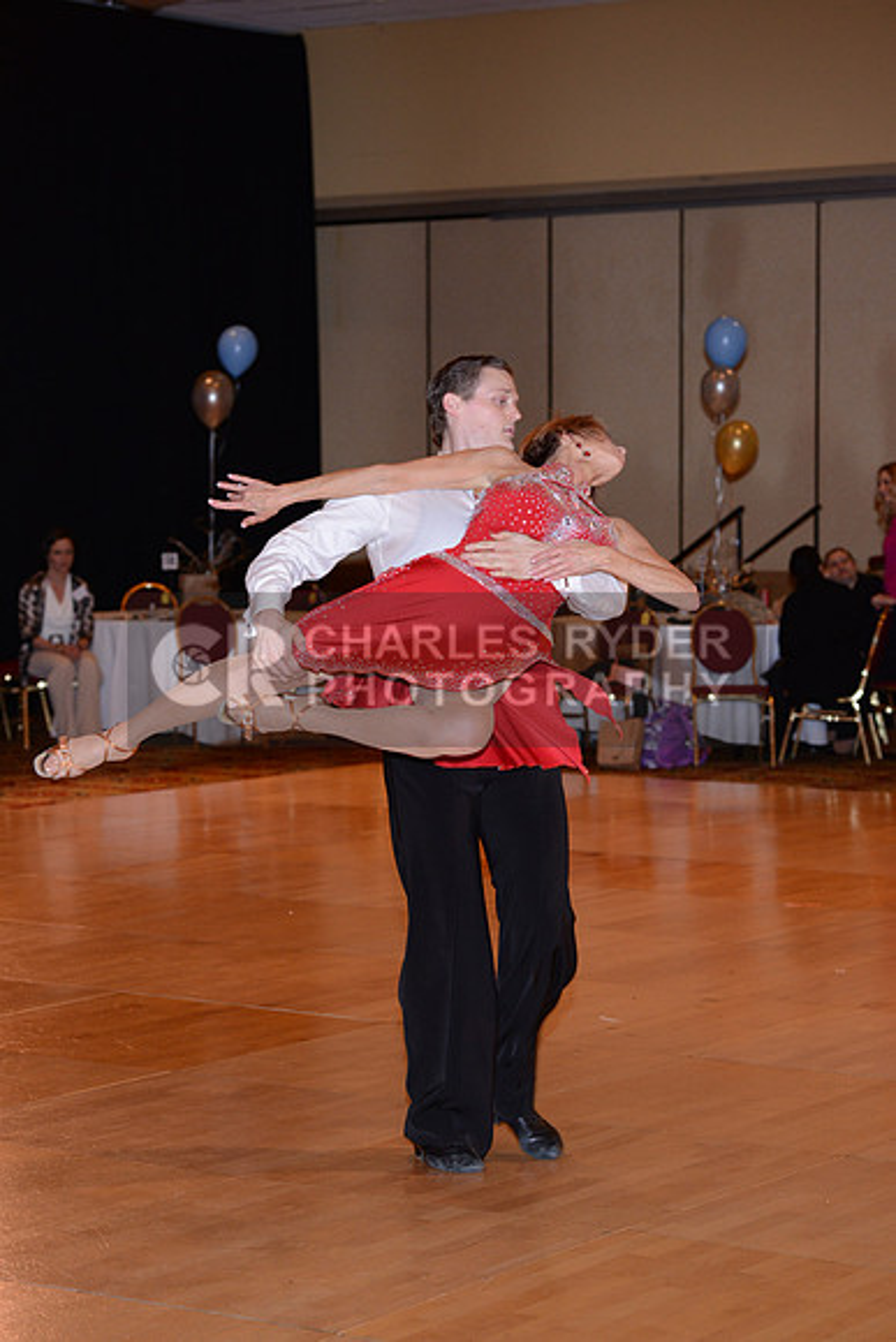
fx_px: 3432
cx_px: 448
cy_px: 671
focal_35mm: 92
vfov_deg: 22.1
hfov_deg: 14.9
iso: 1600
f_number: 4.5
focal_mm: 92
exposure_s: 1/200
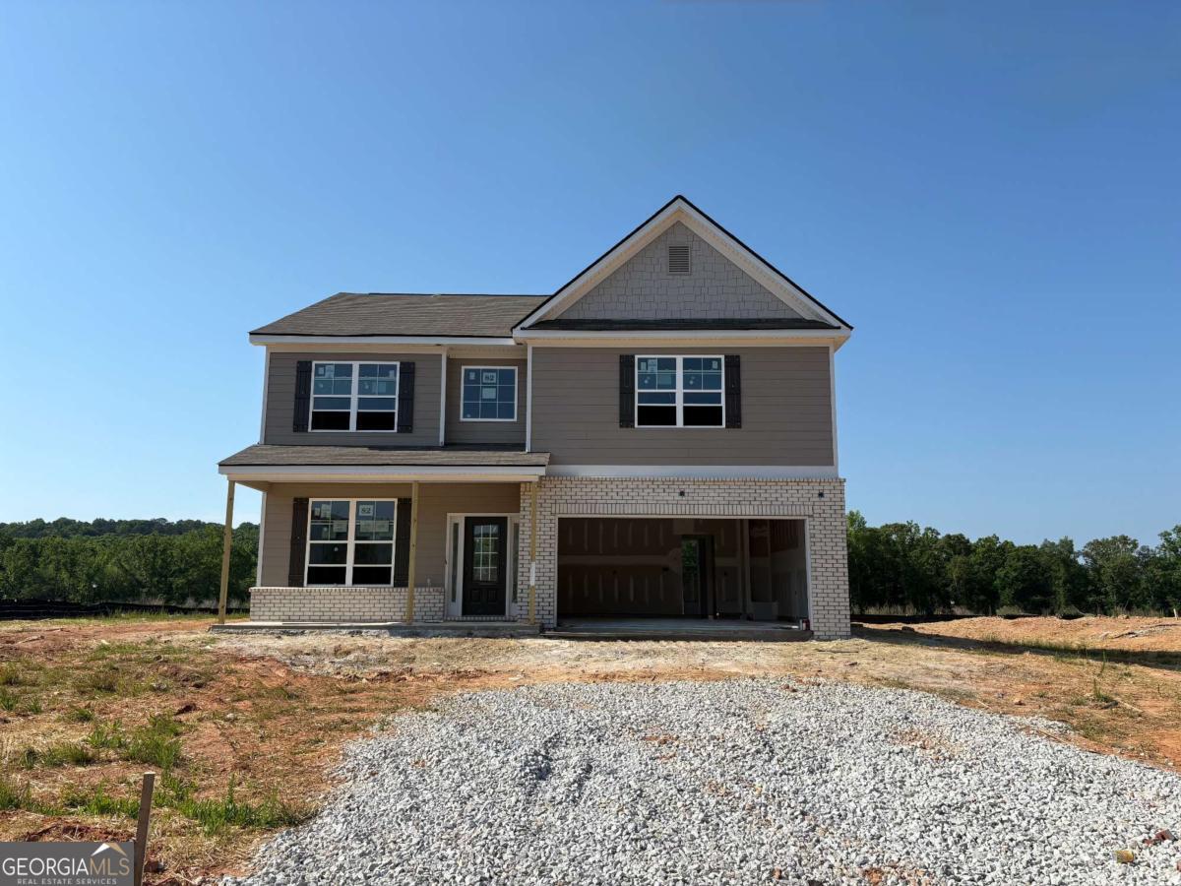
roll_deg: -0.2
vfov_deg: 53.1
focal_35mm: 26
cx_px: 590
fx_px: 887
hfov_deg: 67.3
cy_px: 443
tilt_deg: +9.9
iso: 50
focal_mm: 5.96
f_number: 1.6
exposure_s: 1/4065
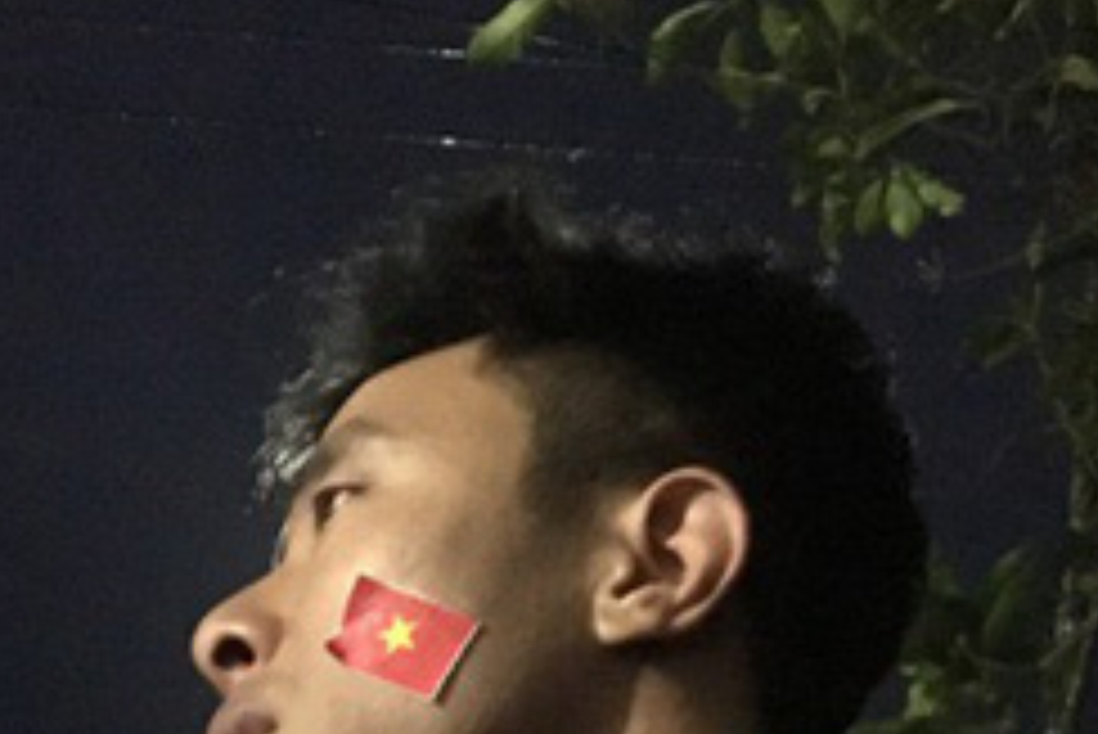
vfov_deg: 16.4
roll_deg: -2.8
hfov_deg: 25.6
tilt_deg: +18.9
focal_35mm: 79
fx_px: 2411
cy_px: 937
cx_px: 482
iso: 2000
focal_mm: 4.15
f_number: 2.2
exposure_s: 1/17
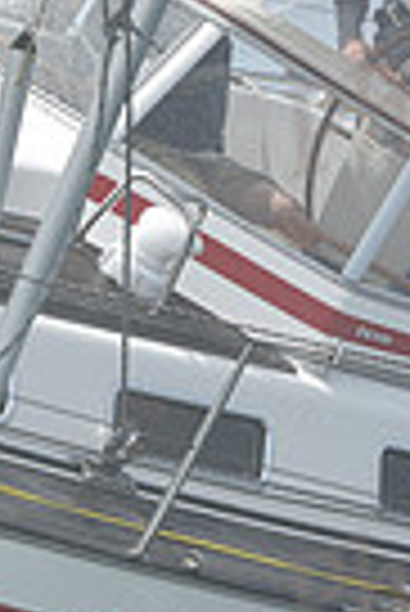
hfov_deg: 2.9
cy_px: 358
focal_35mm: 477
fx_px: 8127
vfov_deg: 4.3
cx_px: 54
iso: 320
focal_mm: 112
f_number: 11
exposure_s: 1/800
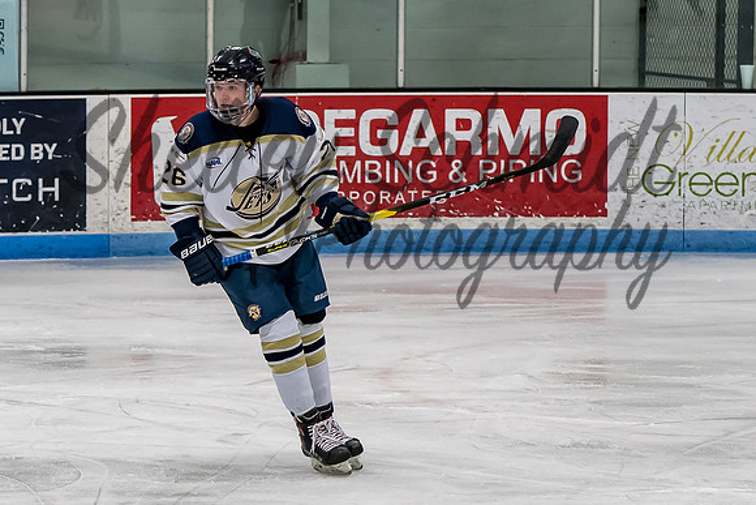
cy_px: 188
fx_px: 7371
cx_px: 265
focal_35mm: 351
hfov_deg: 5.9
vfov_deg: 3.9
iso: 2500
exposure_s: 1/800
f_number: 4
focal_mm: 135
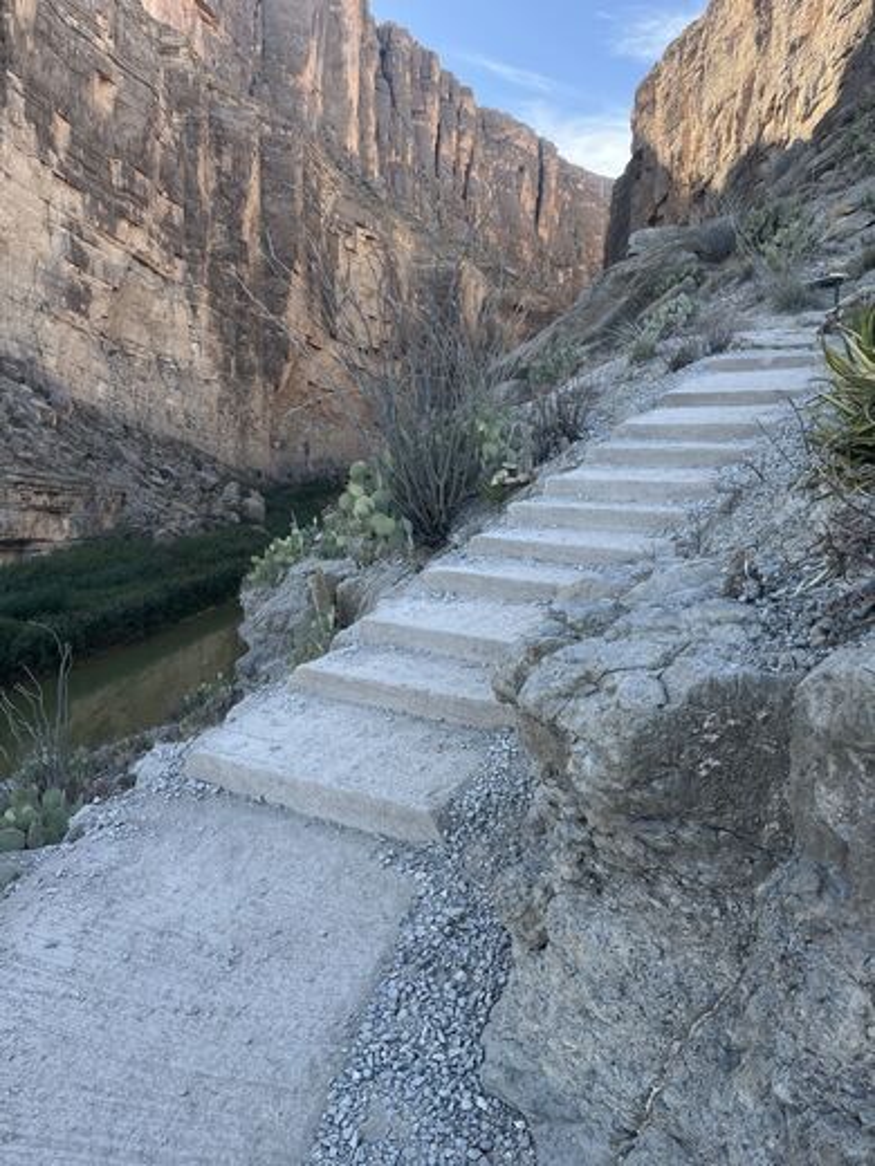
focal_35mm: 26
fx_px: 876
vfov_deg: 67.3
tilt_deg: -6.7
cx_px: 438
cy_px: 583
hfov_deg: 53.1
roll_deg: +1.1
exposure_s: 1/499
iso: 50
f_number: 1.6
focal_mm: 5.1
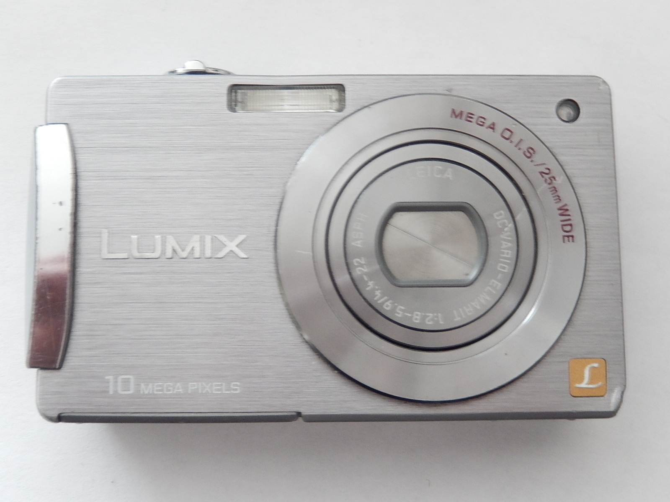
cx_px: 335
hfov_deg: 42.1
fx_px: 871
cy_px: 251
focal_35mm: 45
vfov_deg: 32.2
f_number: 4.3
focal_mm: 8.1
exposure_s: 1/13
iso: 400
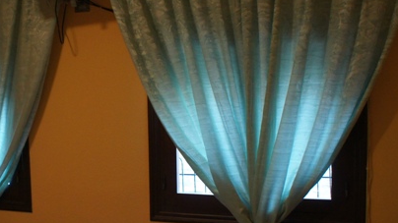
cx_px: 107
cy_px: 142
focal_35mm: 56
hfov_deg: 36.5
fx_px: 591
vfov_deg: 21.4
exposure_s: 1/30
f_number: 3.5
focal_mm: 18
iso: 1000
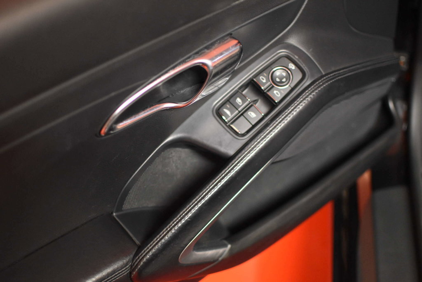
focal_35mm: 52
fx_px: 615
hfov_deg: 37.8
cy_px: 141
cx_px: 211
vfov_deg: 25.8
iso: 2800
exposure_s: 1/60
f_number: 1.8
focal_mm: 35
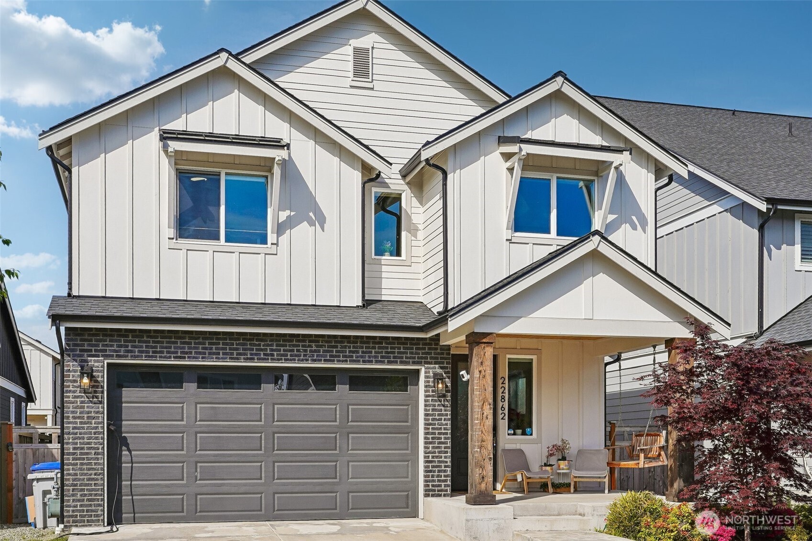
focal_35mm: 42
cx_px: 406
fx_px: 947
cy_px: 270
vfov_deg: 31.9
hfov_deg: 46.4
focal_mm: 28
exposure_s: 1/350
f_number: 8
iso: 100
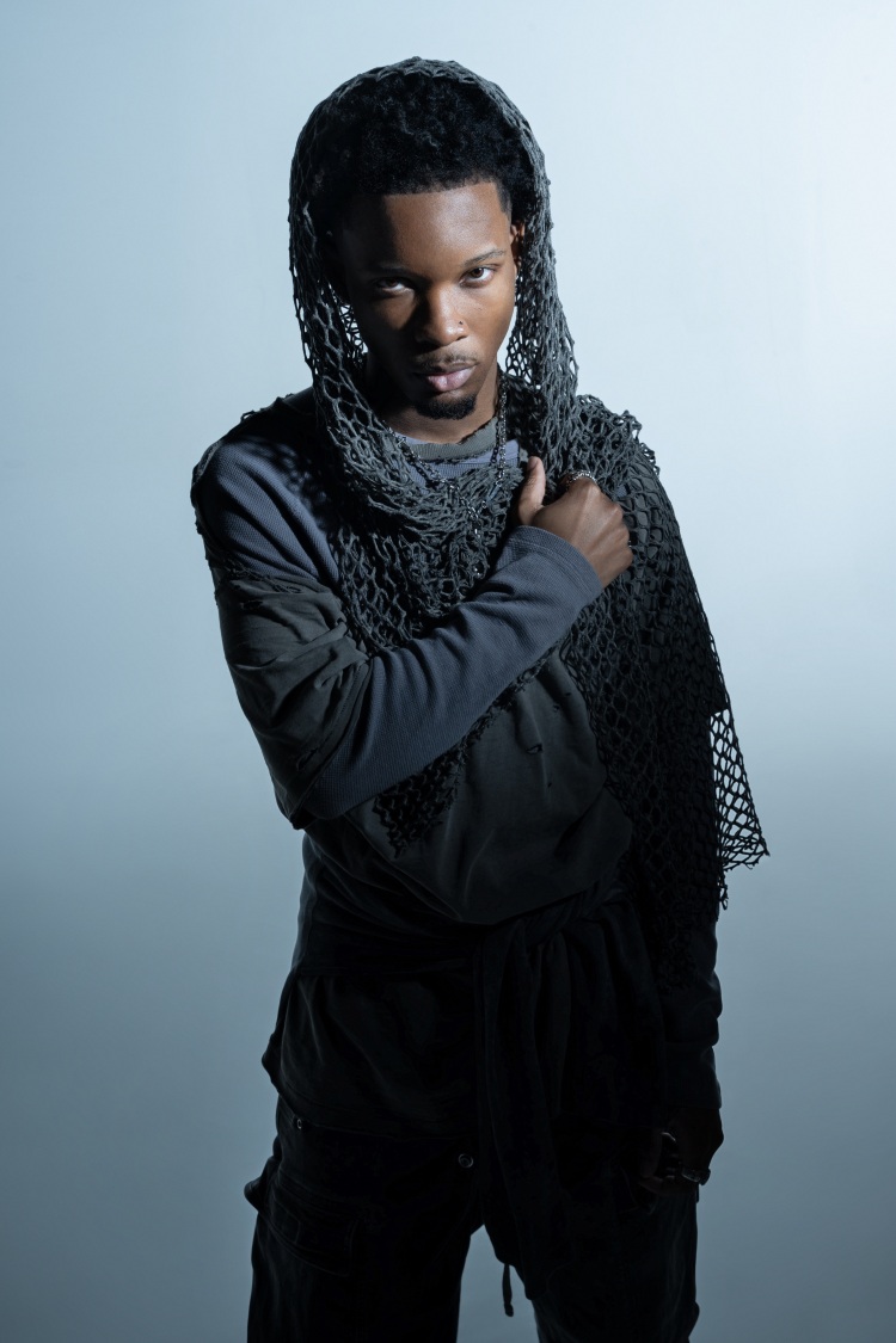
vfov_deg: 28.8
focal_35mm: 70
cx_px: 448
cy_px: 672
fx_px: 2613
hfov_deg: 19.5
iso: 500
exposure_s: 1/200
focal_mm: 70
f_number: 11
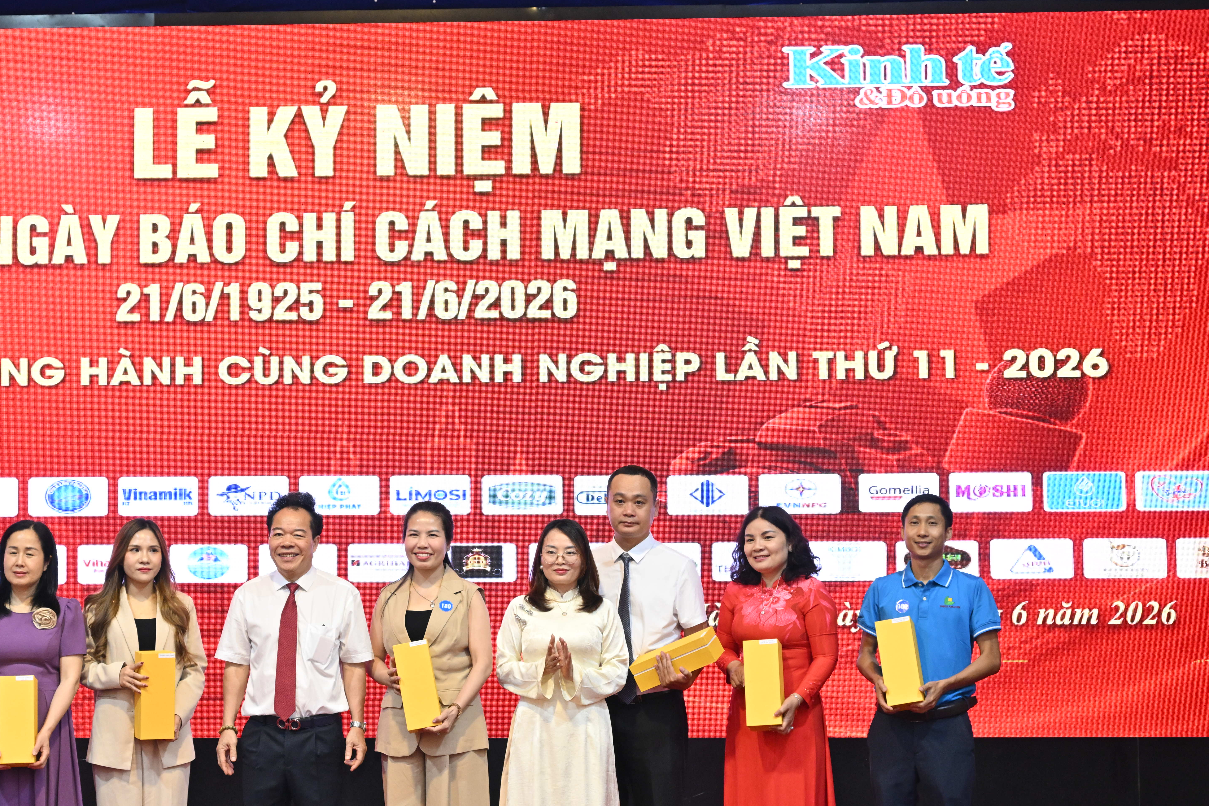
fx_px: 2451
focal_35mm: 73
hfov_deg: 27.5
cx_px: 387
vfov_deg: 18.7
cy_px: 469
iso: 1600
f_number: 5.6
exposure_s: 1/100
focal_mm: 51
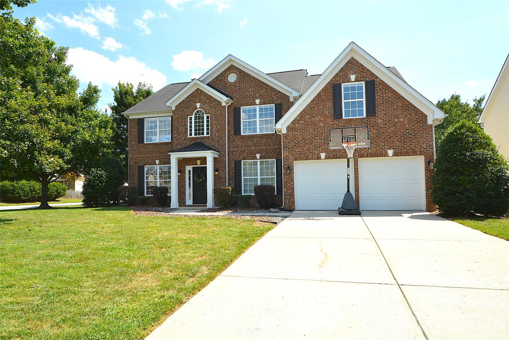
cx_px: 254
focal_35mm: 21
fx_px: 297
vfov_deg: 59.6
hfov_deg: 81.2
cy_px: 170
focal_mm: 14
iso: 500
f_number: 14
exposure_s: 1/200
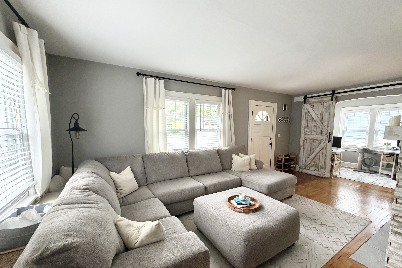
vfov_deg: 77.2
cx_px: 205
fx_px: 167
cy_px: 144
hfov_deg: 100.4
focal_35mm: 15
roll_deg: -0.2
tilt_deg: -5.3
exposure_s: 1/74
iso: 320
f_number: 2.2
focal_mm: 2.22
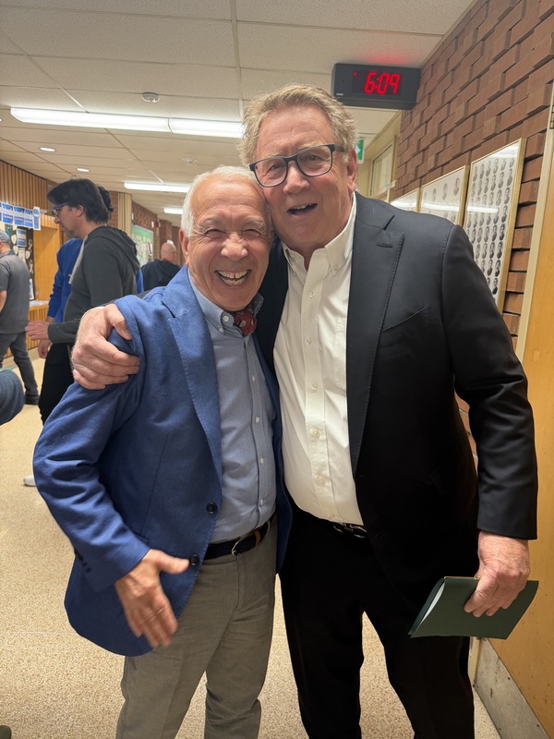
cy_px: 370
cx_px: 277
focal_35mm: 24
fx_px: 512
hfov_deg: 56.8
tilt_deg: -10.9
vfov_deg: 71.6
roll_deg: -3.6
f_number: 1.78
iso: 125
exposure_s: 1/60
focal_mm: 6.76
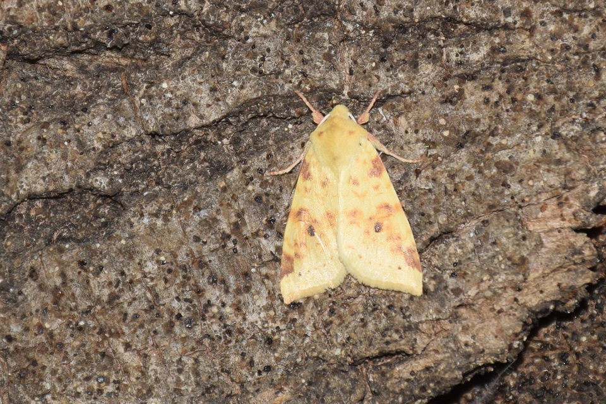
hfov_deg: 9.8
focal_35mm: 210
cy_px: 202
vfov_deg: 6.5
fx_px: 3535
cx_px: 303
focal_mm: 140
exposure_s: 1/60
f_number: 6.3
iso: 100
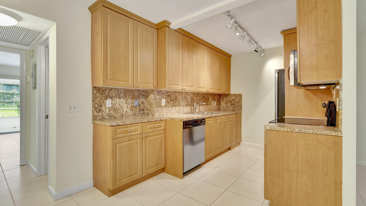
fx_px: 155
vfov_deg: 67.1
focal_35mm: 16
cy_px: 101
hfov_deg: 99.4
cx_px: 186
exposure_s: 1/15
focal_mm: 10
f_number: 8
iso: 3200
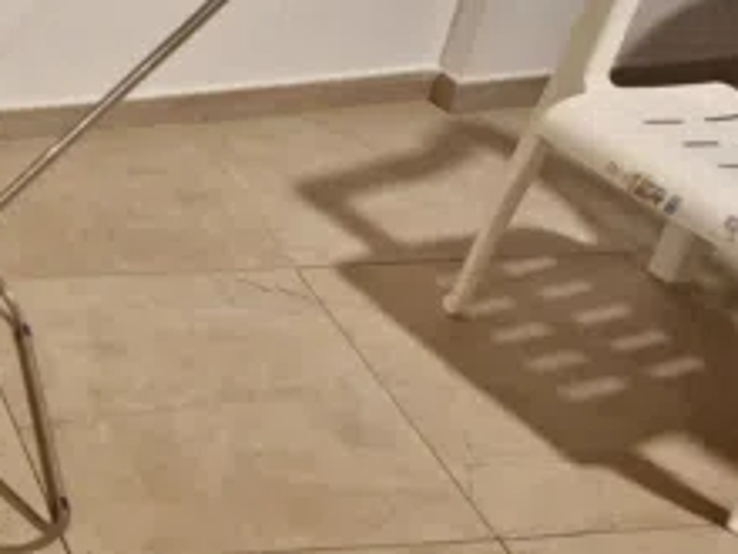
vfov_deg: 21.5
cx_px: -315
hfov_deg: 24.0
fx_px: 1428
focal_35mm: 67
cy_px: 81
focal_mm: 6.4
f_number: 1.8
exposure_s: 1/100
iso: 500
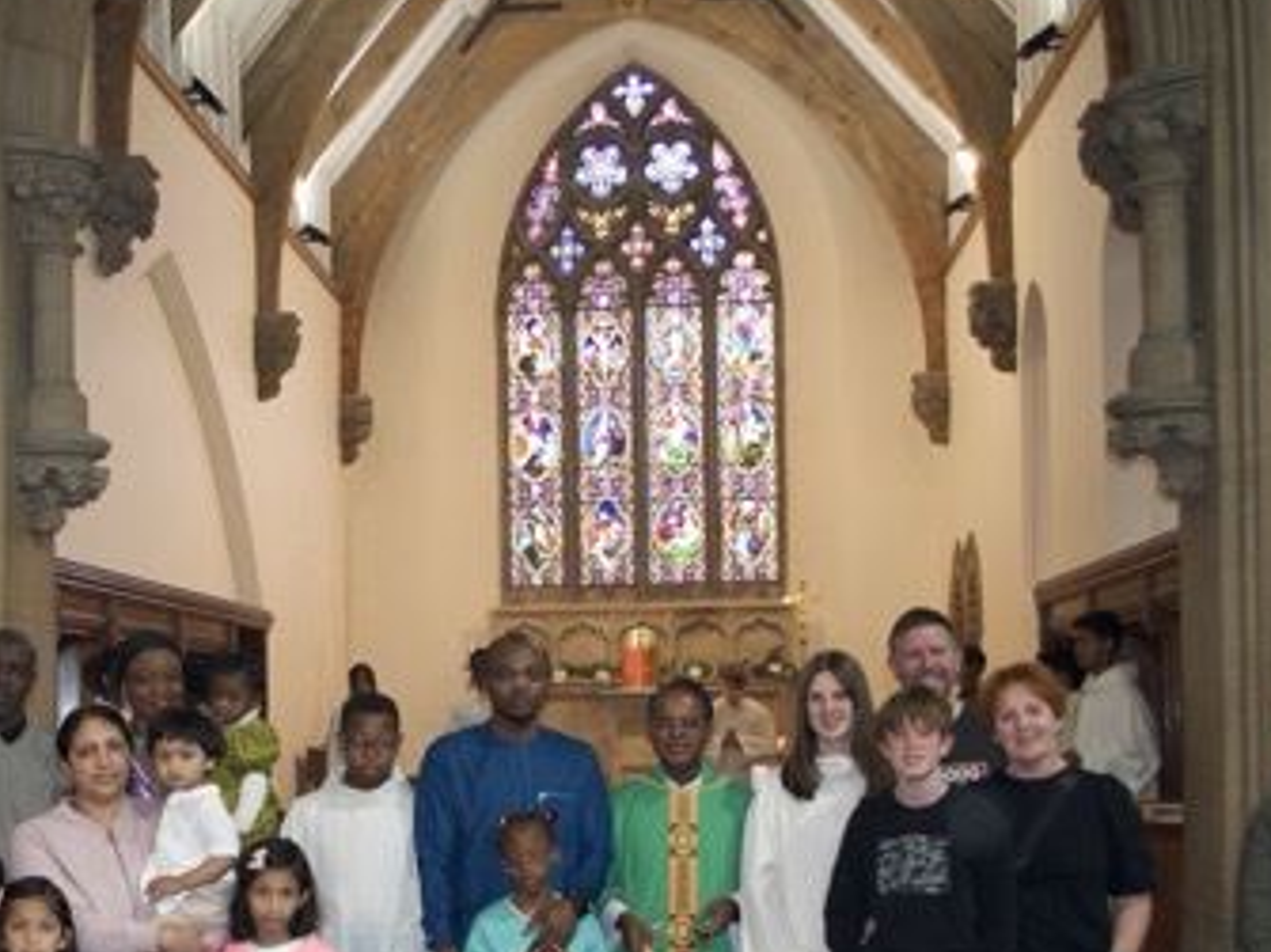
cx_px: 349
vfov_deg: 26.1
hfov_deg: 34.4
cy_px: 747
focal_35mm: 55
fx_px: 2019
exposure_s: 1/60
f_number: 3.8
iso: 800
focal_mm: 20
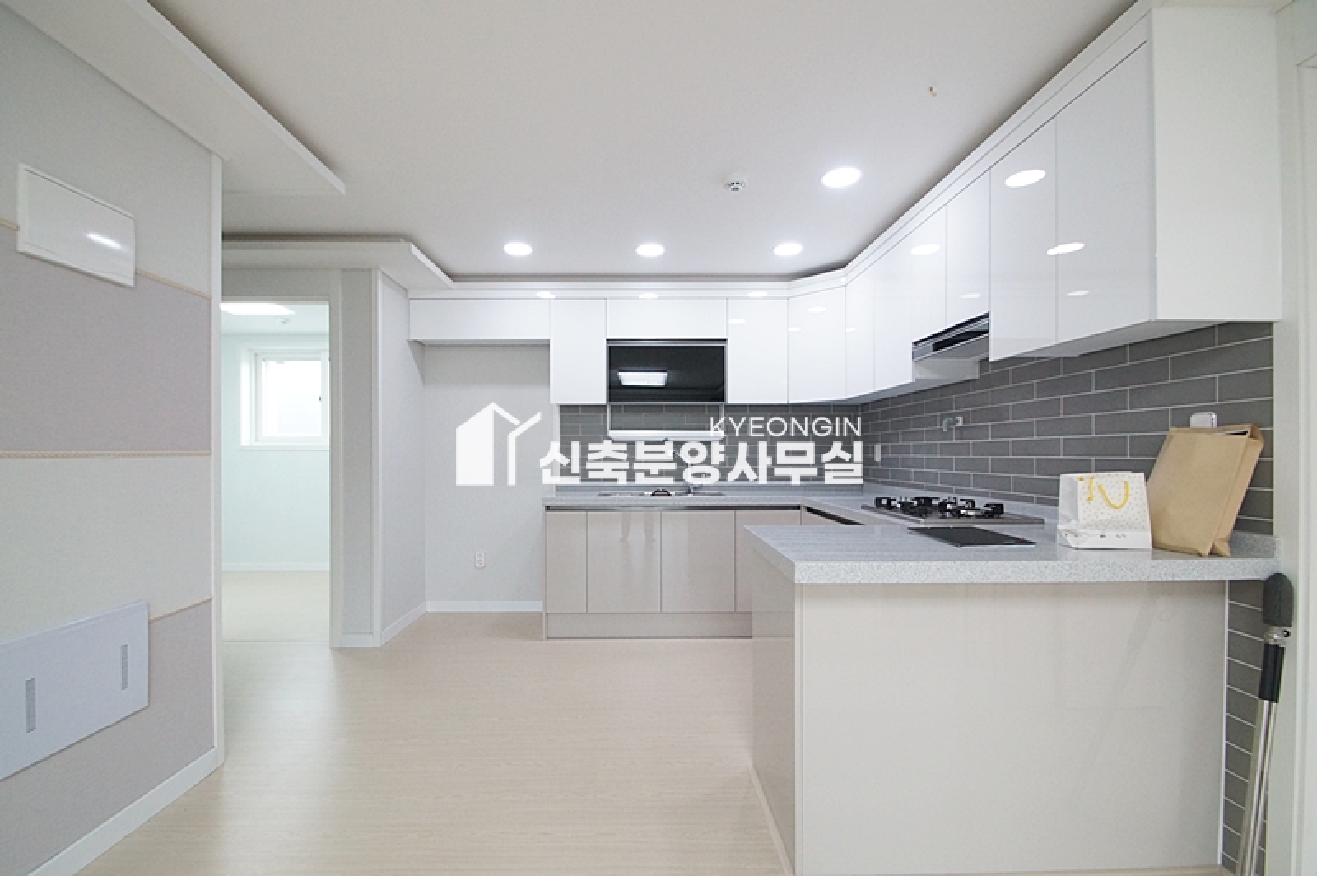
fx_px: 548
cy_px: 438
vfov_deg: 77.2
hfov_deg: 100.4
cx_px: 658
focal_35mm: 15
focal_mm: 10
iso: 1600
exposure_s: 1/160
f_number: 5
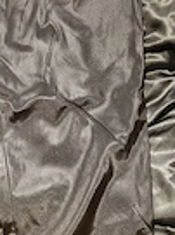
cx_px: -55
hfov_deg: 17.8
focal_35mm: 77
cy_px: 131
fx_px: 520
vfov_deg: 25.3
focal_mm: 5.4
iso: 640
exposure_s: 1/25
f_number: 1.8
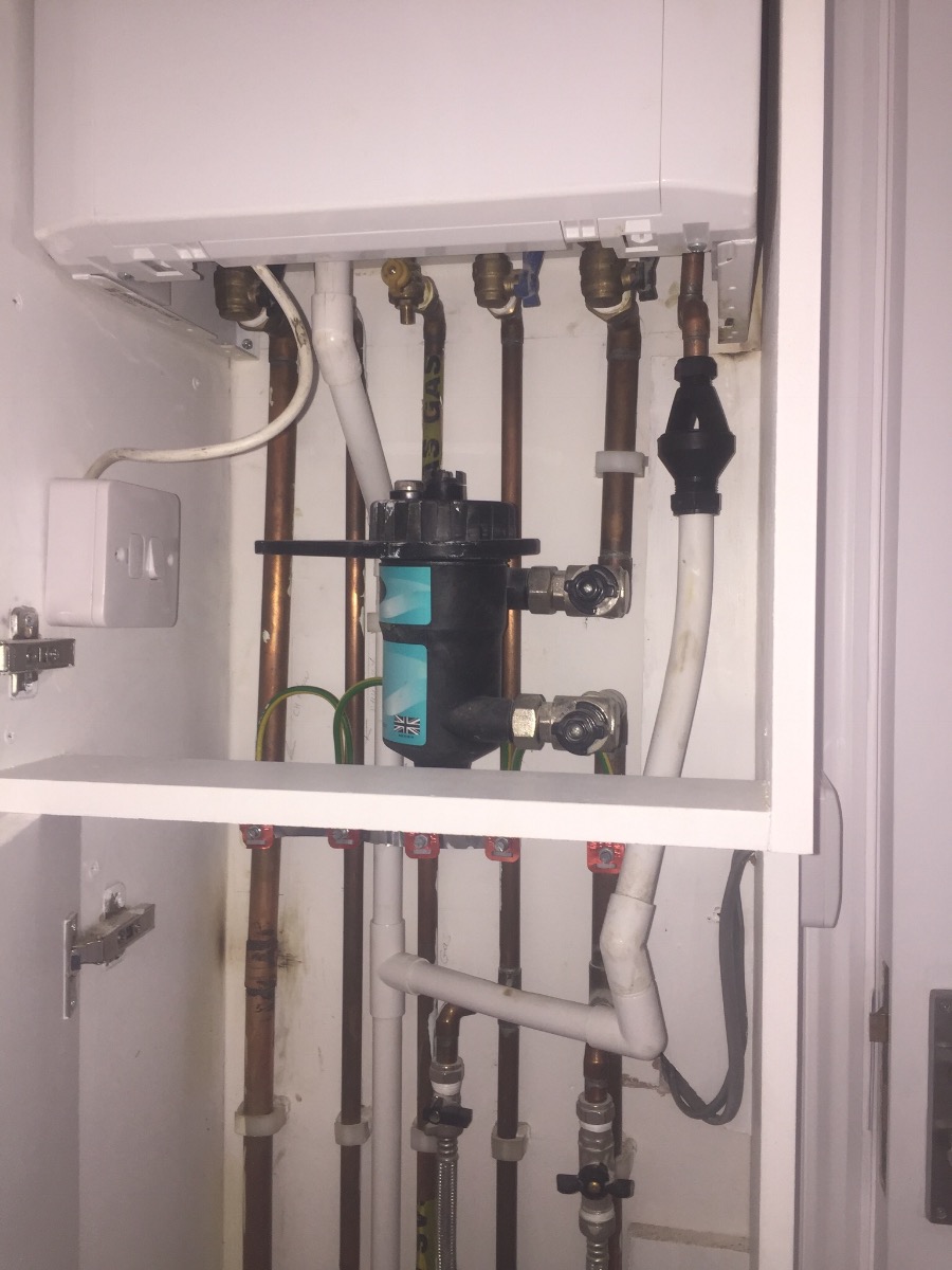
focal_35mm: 29
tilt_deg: -0.4
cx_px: 476
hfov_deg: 48.2
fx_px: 1063
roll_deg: -1.5
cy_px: 635
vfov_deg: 61.7
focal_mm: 4.15
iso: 50
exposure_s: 1/33
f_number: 2.2
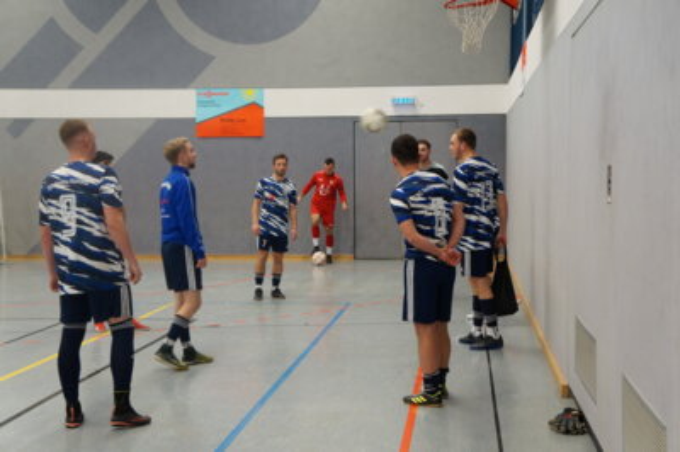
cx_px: 340
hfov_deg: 35.1
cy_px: 226
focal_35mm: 57
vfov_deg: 23.7
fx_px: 1076
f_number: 4.5
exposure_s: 1/60
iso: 800
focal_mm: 38
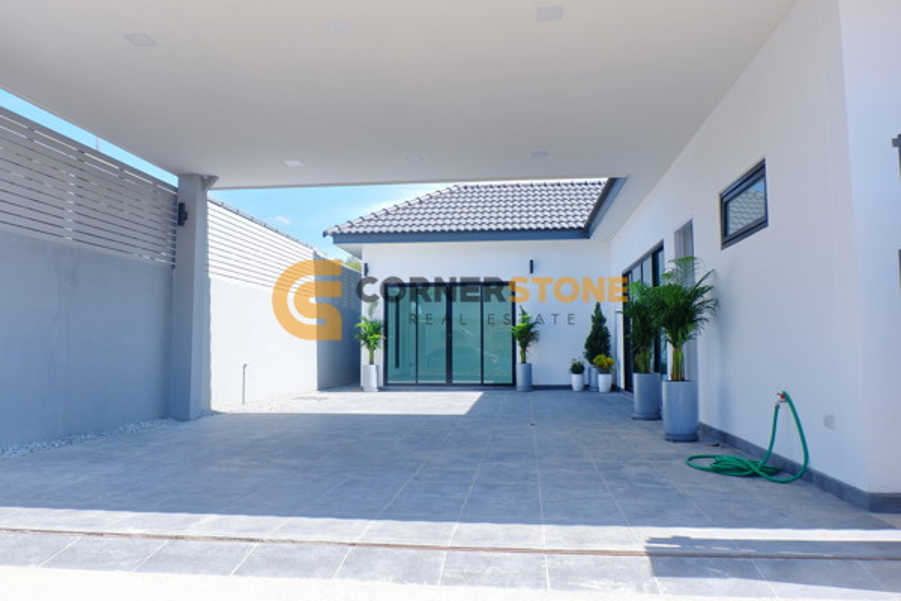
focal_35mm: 24
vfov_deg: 53.1
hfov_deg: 73.7
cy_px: 300
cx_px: 450
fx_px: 601
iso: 200
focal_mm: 16
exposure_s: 1/420
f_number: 6.4
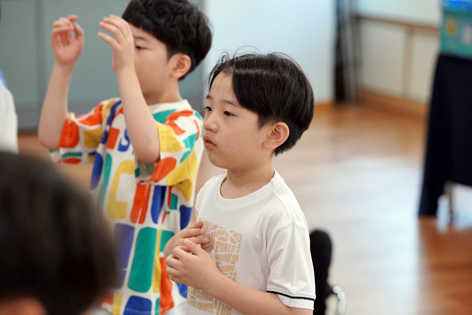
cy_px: 158
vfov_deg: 11.0
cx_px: 236
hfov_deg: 16.4
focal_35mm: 125
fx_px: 1639
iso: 1250
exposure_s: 1/160
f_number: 4
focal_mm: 125
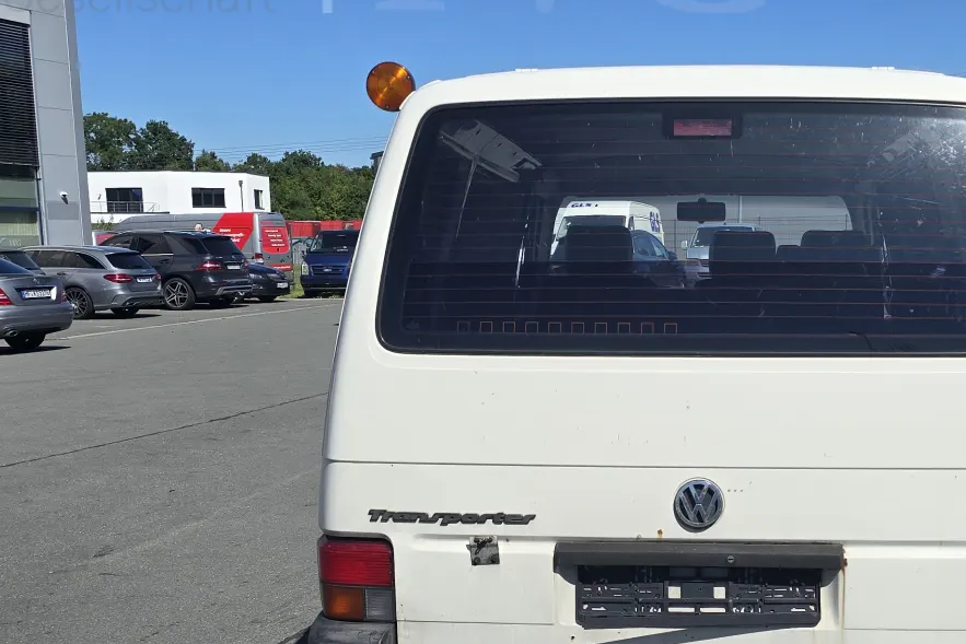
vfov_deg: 25.7
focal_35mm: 52
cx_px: 621
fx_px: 1395
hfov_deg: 37.9
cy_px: 480
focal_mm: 6.3
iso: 12
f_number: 1.7
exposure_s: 1/1114
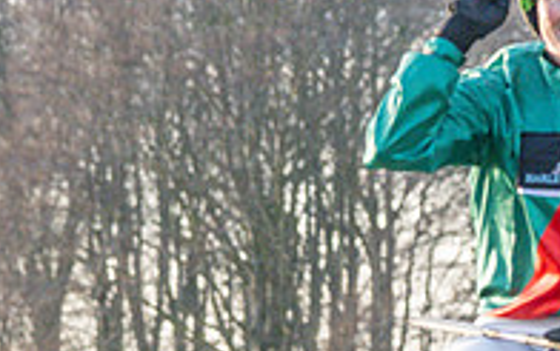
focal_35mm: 422
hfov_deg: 4.9
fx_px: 6448
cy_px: 463
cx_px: 876
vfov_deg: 3.1
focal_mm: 80
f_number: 4
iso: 800
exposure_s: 1/1000
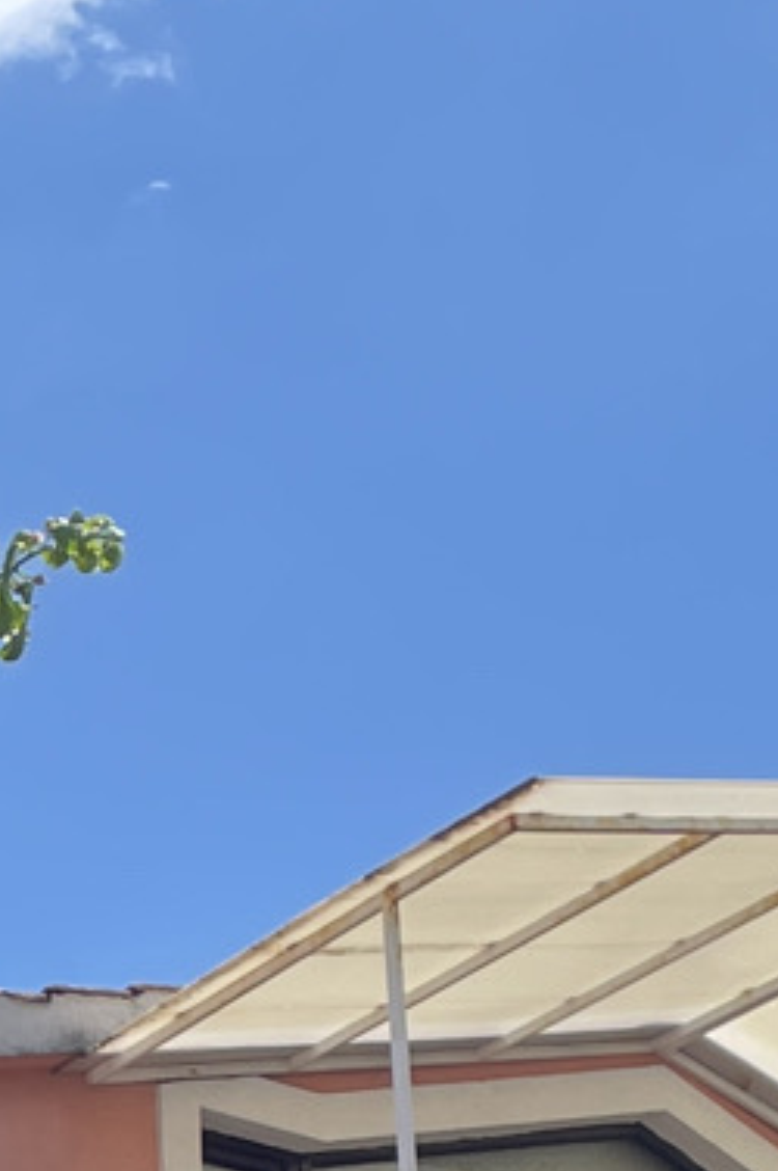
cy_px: 1850
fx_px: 4676
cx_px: -177
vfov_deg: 13.3
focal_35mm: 144
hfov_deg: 9.4
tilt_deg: +17.0
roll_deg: +1.5
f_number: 1.6
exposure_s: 1/3610
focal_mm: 4.2
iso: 32
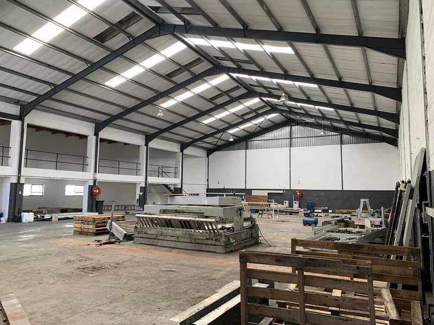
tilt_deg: +6.3
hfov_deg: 67.3
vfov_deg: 53.1
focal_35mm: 26
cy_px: 162
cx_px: 217
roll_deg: -1.3
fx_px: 326
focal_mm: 4.25
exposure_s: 1/121
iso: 50
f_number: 1.8
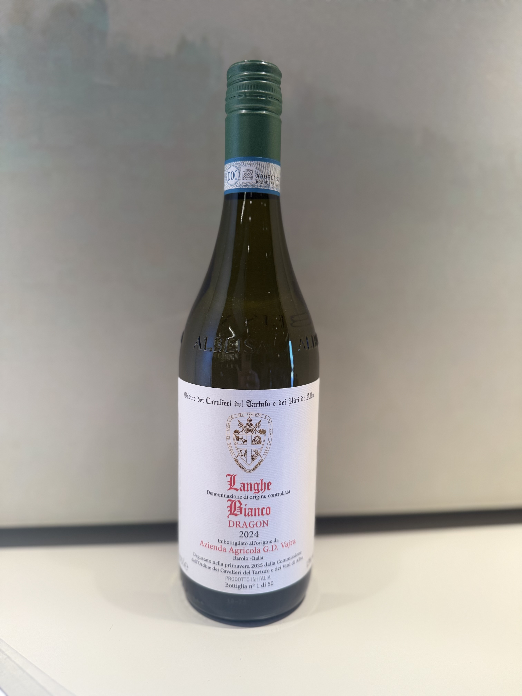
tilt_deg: -9.7
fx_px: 483
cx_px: 261
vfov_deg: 71.6
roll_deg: -1.7
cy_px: 348
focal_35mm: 24
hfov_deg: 56.8
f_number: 1.78
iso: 125
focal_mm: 6.76
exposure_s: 1/100
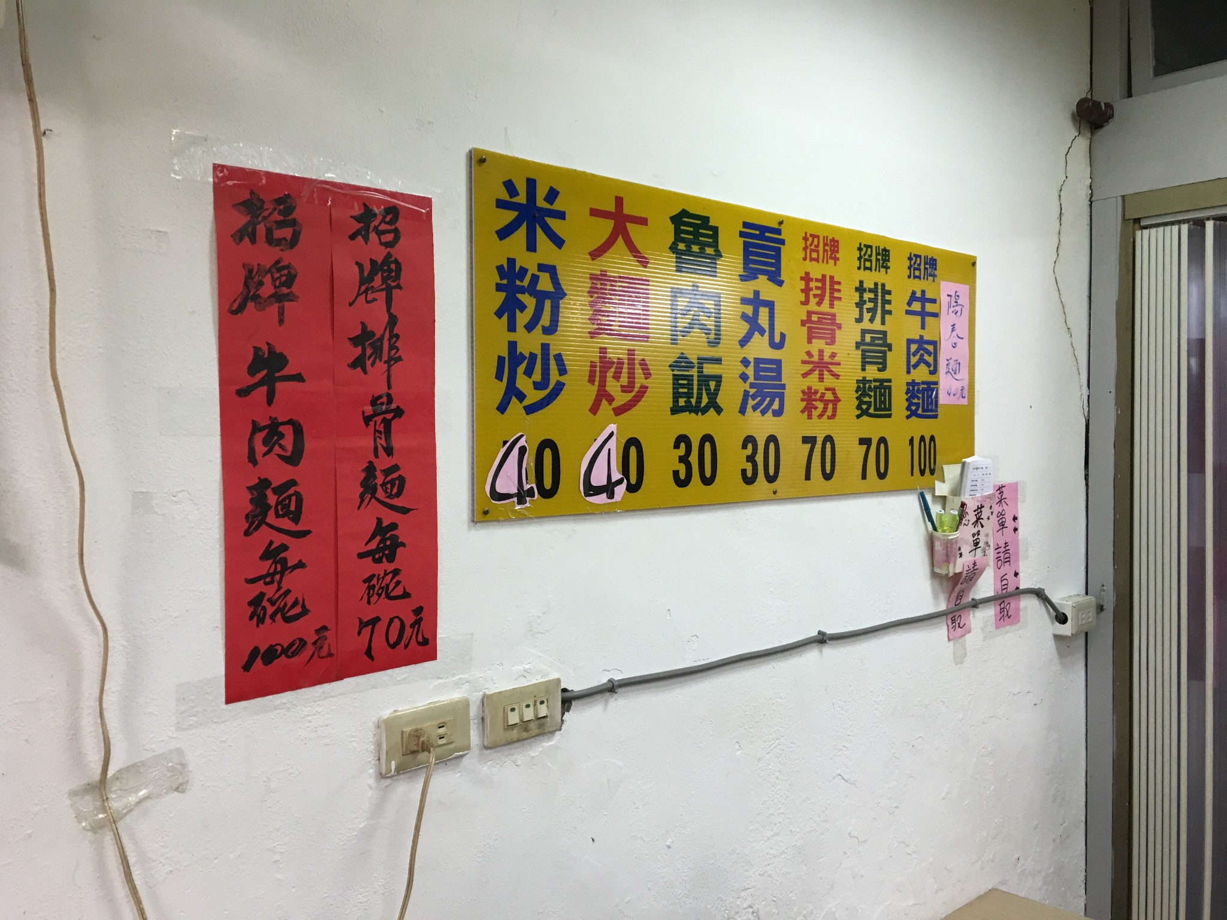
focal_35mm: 29
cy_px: 460
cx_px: 614
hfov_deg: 61.7
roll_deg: +0.3
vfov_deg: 48.2
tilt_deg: -1.5
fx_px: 1028
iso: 80
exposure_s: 1/30
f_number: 2.2
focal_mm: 4.15
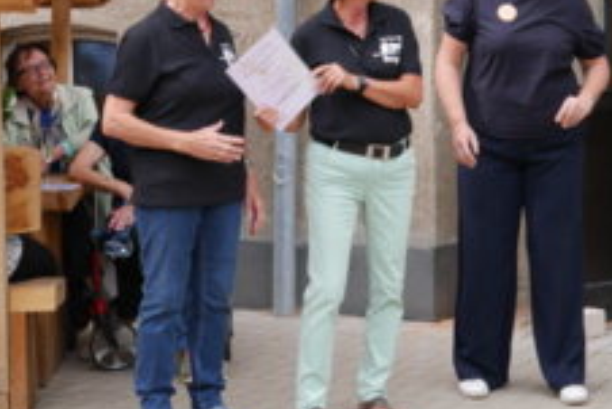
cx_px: 452
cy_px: 92
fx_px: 1939
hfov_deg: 17.8
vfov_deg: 12.0
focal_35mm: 114
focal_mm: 31
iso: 200
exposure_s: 1/160
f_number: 6.3
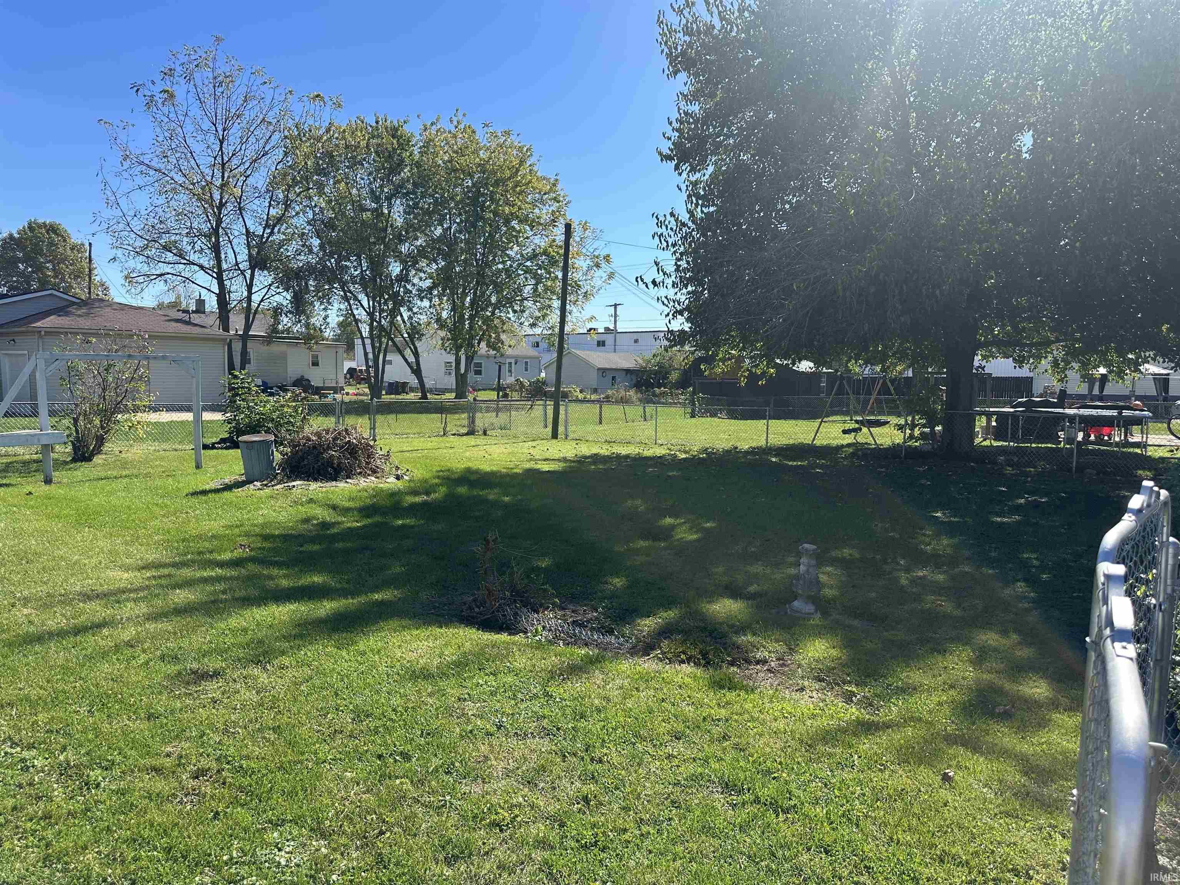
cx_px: 590
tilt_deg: -4.6
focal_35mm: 24
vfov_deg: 56.8
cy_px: 442
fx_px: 818
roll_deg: -1.7
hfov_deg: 71.6
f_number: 1.78
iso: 80
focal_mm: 6.86
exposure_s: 1/2252
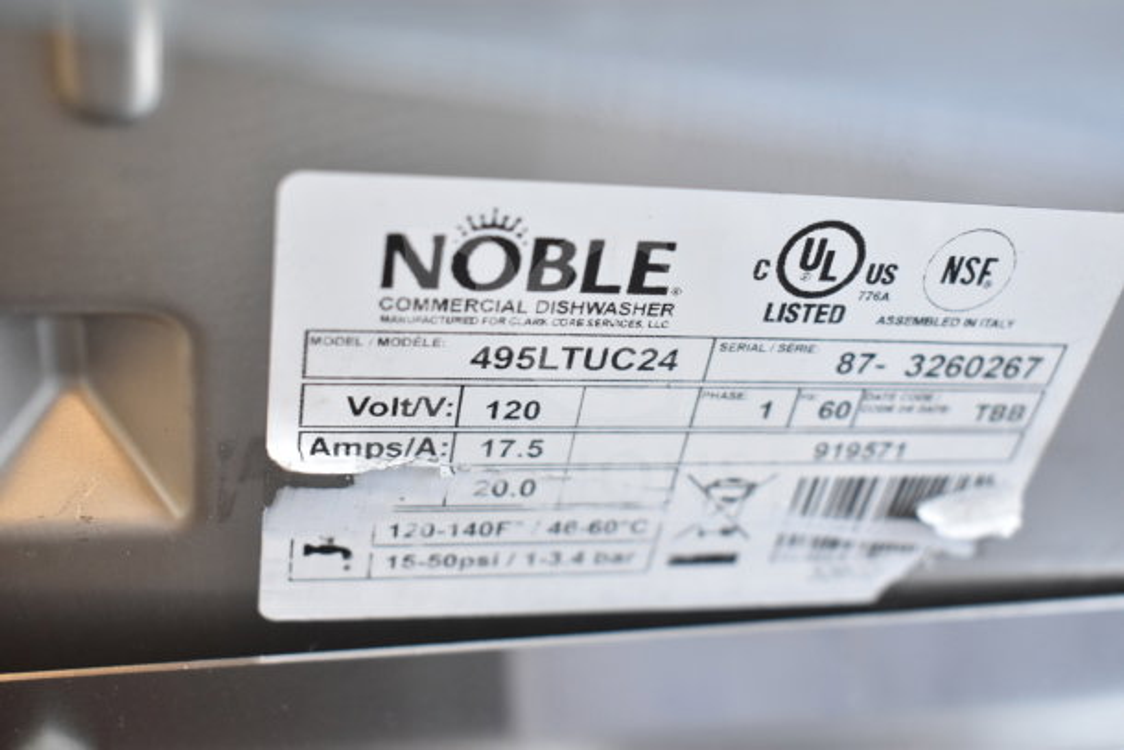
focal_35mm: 45
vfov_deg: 29.9
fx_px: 1405
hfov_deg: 43.6
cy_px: 375
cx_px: 562
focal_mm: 30
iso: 1100
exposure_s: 1/50
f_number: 4.2
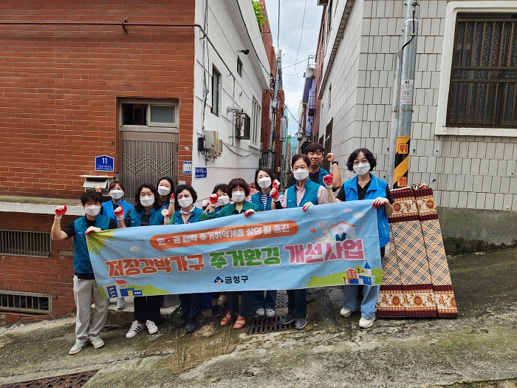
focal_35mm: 23
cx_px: 258
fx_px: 344
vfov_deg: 58.9
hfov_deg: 73.9
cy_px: 194
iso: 20
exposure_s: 1/251
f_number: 1.8
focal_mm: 5.4
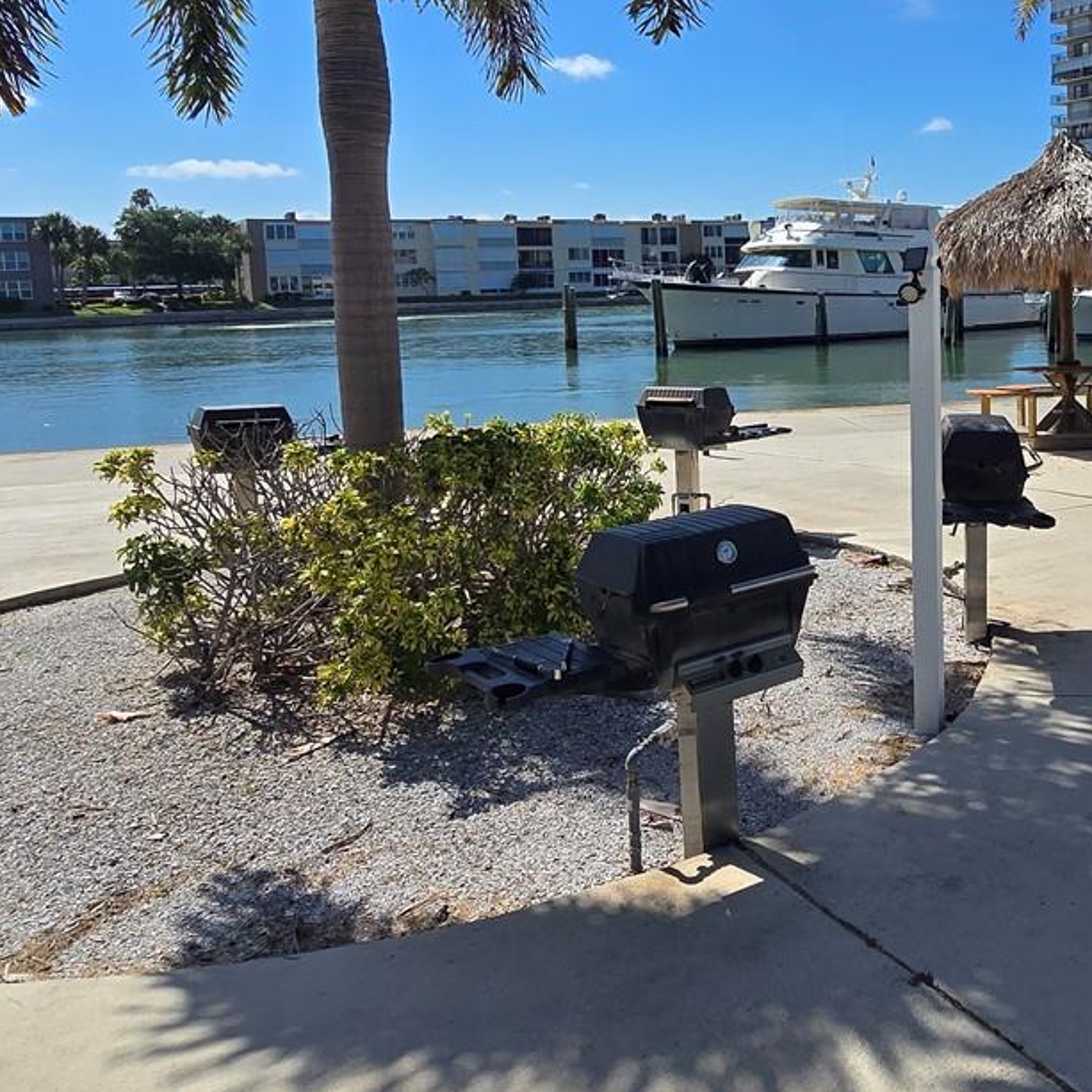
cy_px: 371
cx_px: 811
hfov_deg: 51.9
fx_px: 1071
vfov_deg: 53.1
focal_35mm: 30
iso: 50
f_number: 2.2
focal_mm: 2.2
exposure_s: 1/3697
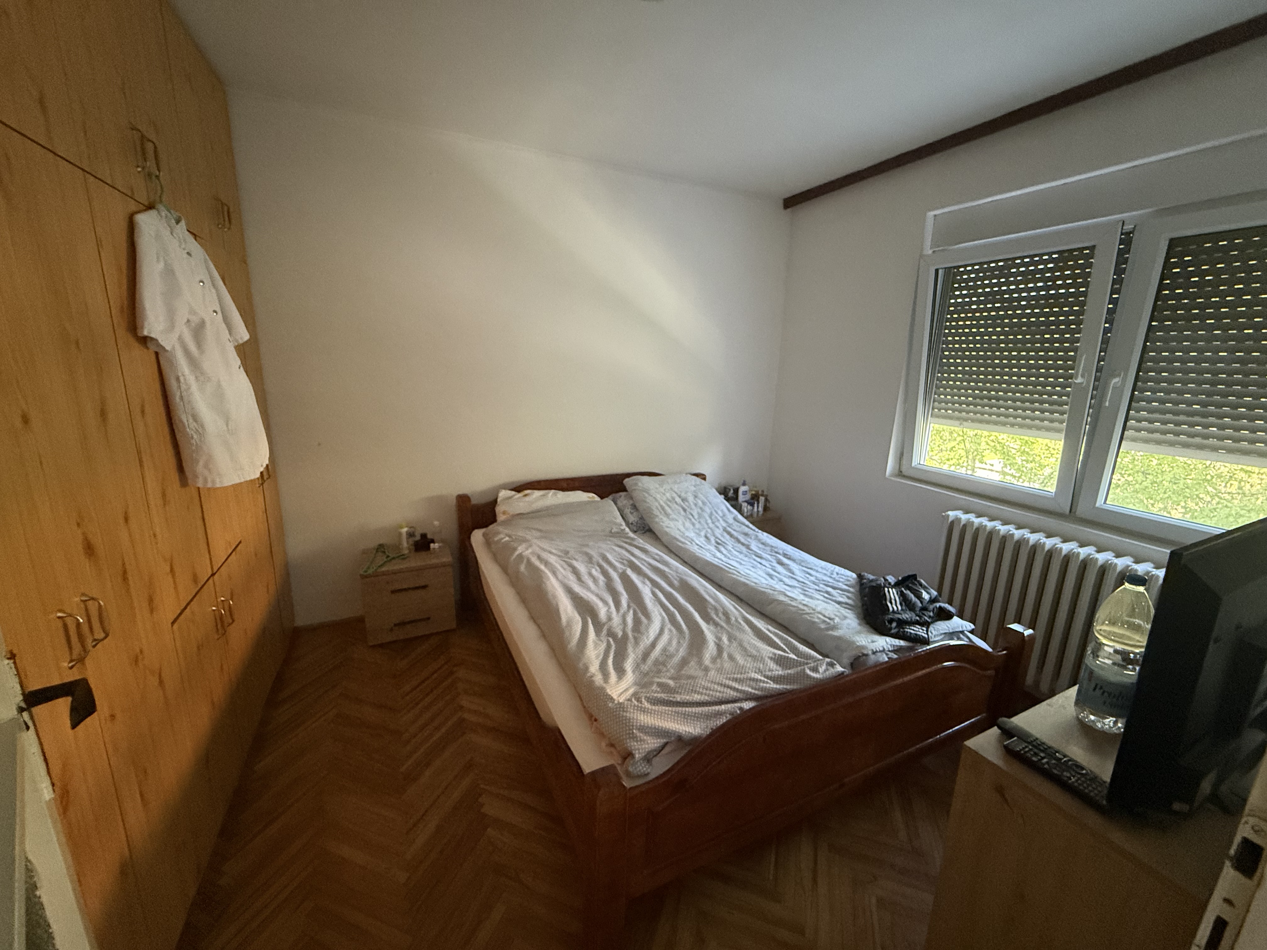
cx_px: 634
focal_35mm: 14
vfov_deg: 85.7
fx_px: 512
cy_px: 475
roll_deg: -2.0
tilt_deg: -13.2
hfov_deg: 102.1
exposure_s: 1/60
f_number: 2.2
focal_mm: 2.22
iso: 500
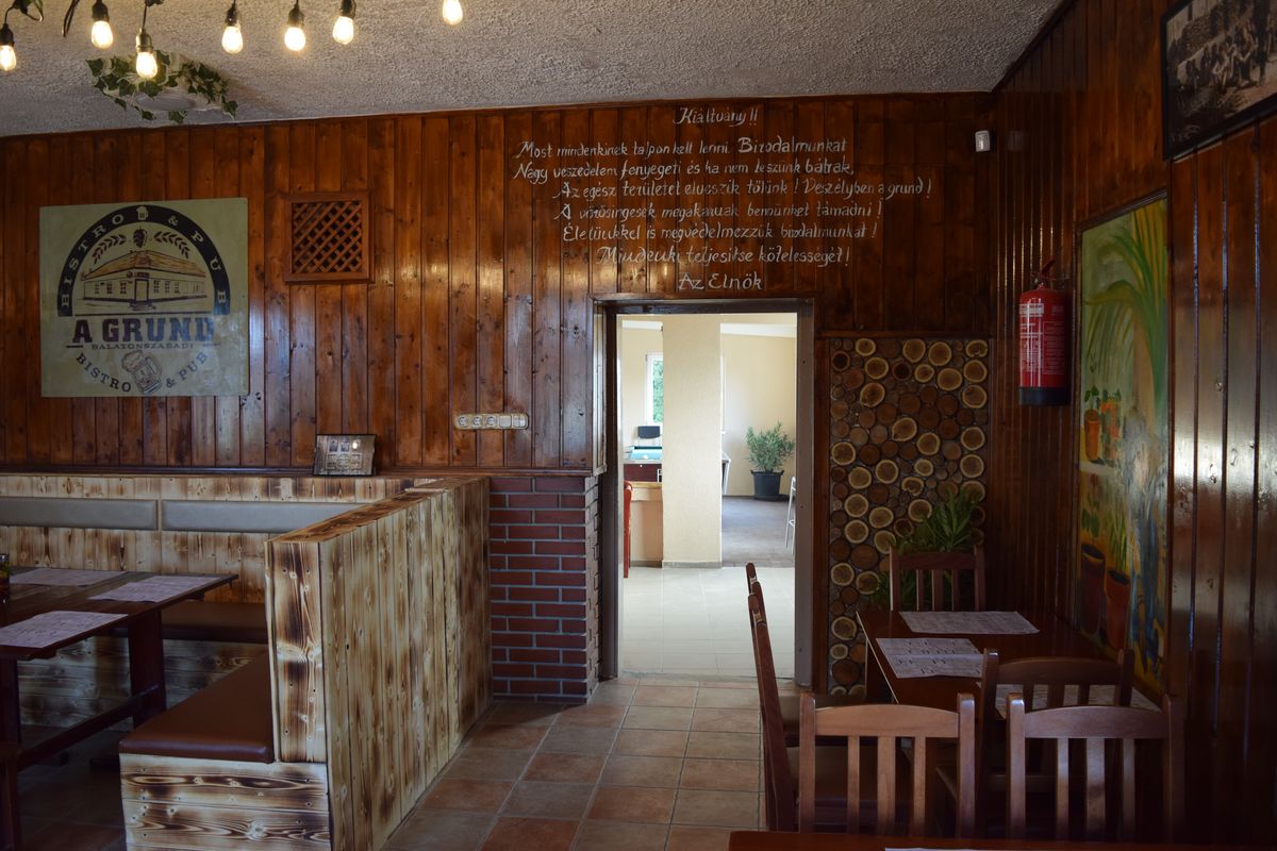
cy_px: 426
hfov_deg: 67.4
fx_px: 958
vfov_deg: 47.9
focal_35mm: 27
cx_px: 638
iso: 720
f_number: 4
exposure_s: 1/60
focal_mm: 18
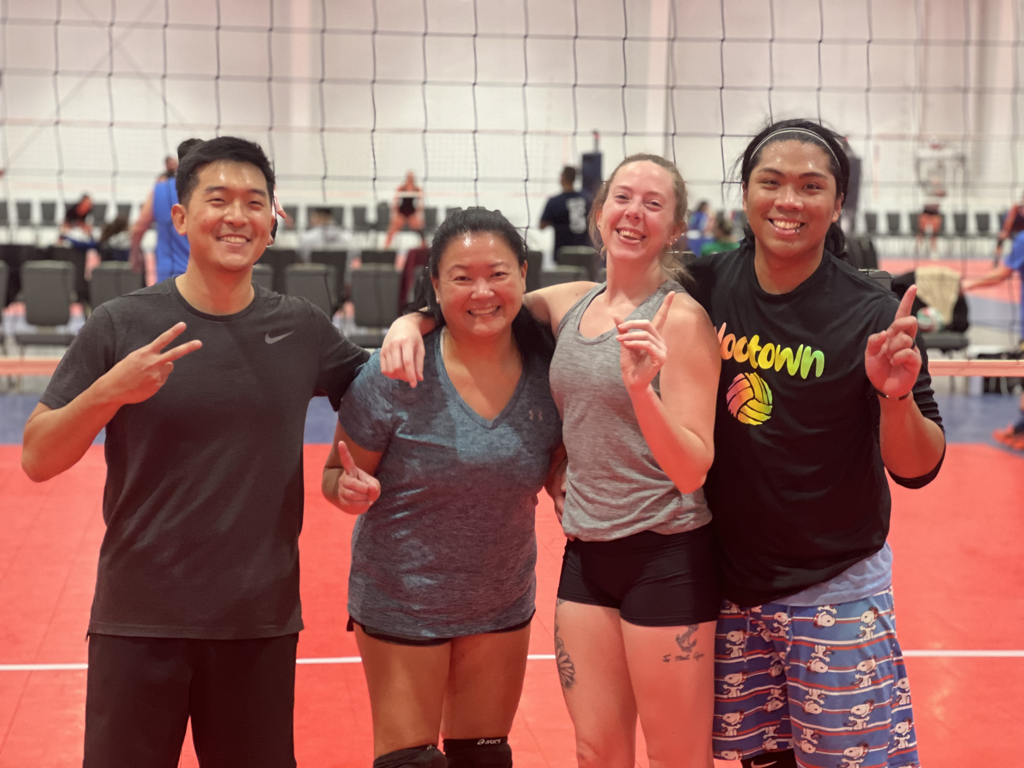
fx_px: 2278
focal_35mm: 77
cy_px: 384
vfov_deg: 19.1
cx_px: 512
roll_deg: -0.3
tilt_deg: -3.8
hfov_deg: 25.3
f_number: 2.8
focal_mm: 9
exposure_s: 1/40
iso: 320
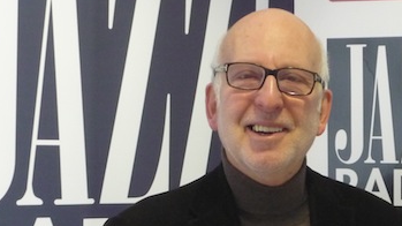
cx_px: 337
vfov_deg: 8.5
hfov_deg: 15.0
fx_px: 1513
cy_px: 211
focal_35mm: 142
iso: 400
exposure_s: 1/40
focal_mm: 11.7
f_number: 4
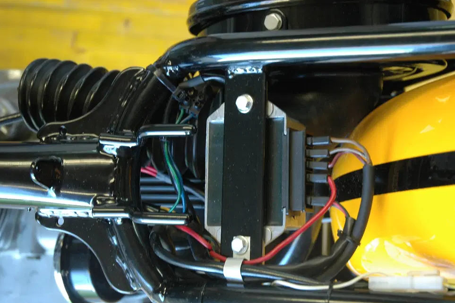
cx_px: 268
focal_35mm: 71
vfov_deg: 19.2
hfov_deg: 28.4
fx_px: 897
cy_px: 150
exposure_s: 1/20
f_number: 4.2
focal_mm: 38
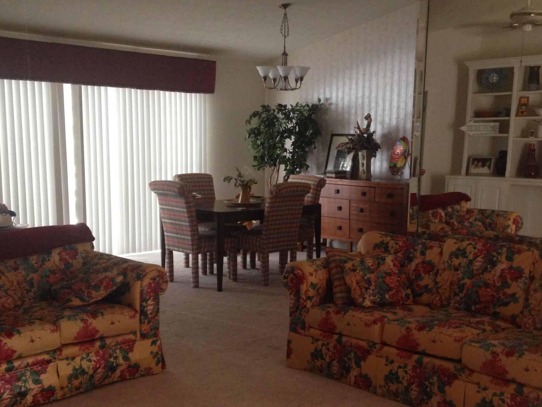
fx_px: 767
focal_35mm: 49
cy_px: 247
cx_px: 288
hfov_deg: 38.9
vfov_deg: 29.6
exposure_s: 1/20
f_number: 2.4
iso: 250
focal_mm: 4.12
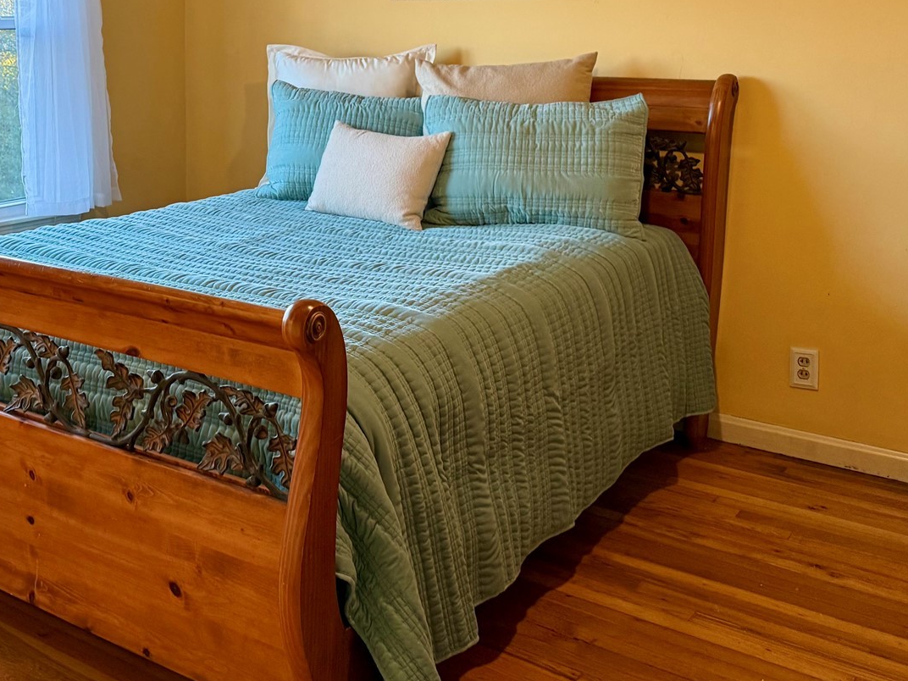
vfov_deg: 33.3
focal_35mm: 43
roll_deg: -0.1
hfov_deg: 42.6
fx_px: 1128
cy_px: 225
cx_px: 233
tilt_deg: -9.1
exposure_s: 1/60
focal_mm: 6.76
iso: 250
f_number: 1.78
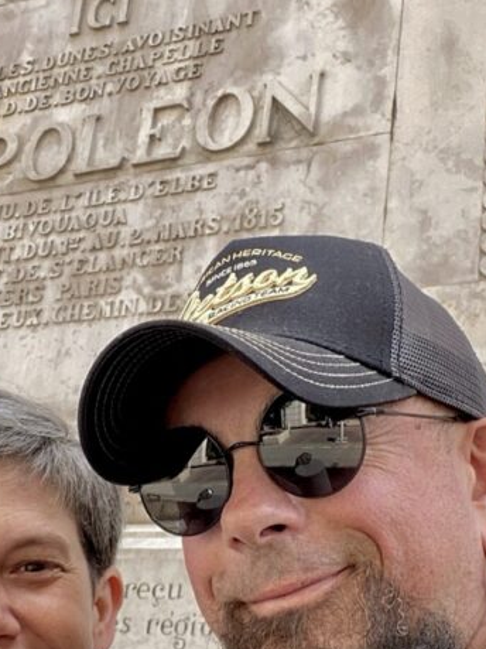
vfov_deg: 28.9
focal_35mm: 67
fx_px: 1255
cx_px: 138
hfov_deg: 21.8
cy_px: 396
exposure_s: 1/122
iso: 32
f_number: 2.2
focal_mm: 2.71
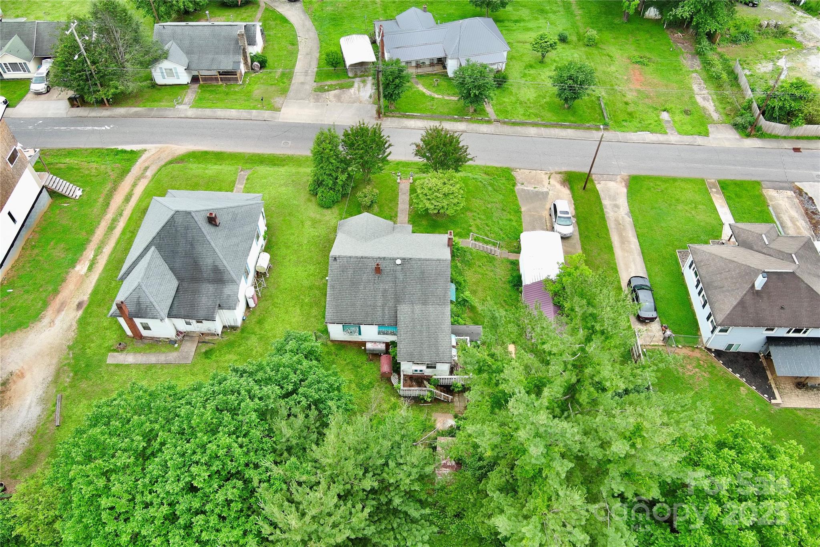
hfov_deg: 63.7
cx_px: 410
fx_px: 660
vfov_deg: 45.0
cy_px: 274
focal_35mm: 29
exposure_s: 1/301
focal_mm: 10.57
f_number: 2.8
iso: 100
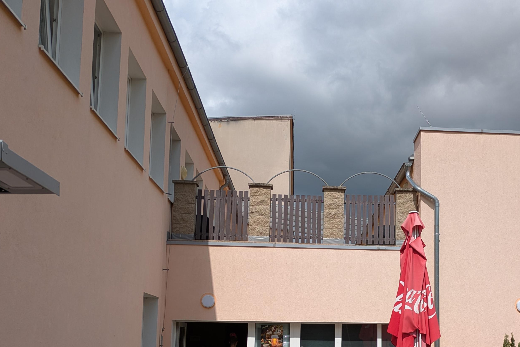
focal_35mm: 43
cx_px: 361
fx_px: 621
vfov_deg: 30.5
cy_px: 273
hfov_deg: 44.5
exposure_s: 1/3378
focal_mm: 5.43
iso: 51
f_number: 1.89
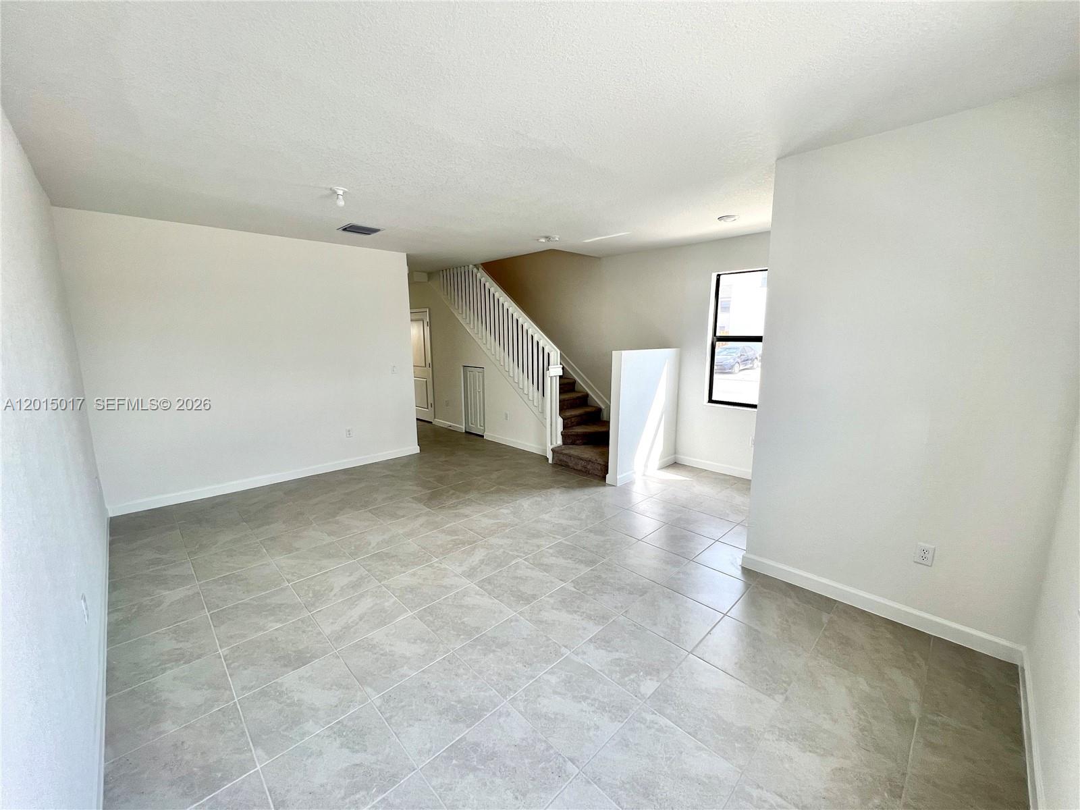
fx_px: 406
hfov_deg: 106.2
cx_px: 540
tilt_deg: -9.7
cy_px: 405
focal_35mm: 13
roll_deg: +0.3
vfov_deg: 89.9
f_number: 1.8
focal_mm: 1.57
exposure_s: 1/123
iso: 32
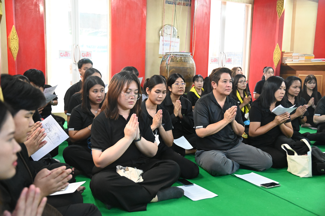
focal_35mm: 38
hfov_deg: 50.7
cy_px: 108
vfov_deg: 35.0
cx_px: 162
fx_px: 343
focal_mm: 38
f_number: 4
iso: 14400
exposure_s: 1/125
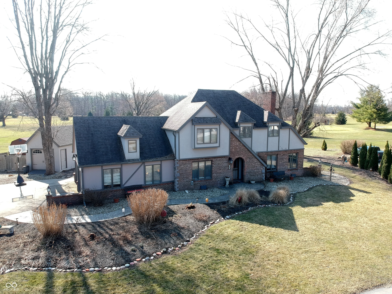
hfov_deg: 69.4
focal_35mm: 25
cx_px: 196
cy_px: 147
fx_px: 283
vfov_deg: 54.9
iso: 100
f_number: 2.6
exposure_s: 1/240
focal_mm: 4.49
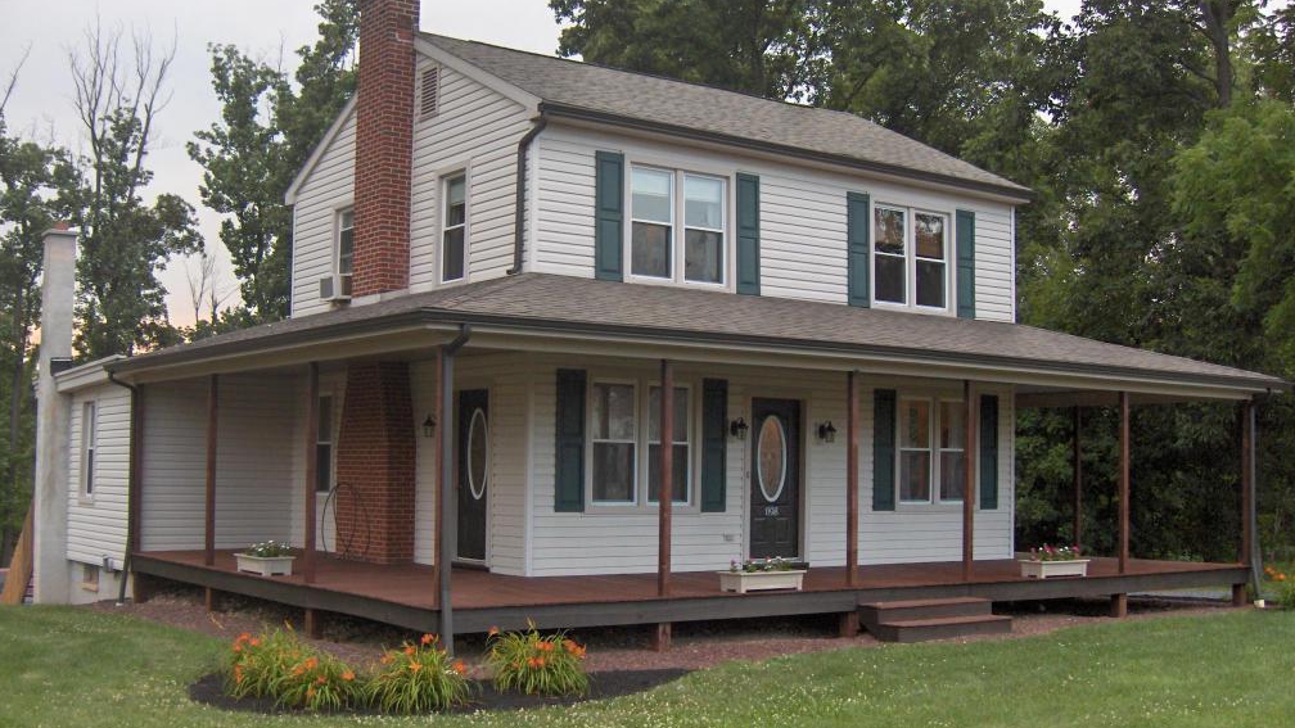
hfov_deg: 47.4
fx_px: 1477
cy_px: 406
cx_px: 644
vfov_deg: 27.7
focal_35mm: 43
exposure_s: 1/144
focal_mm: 8
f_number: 2.8
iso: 200
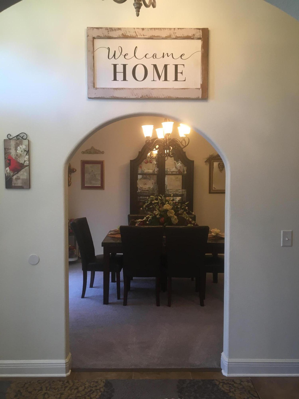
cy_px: 200
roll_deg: -0.4
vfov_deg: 61.7
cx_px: 150
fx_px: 334
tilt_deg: -3.6
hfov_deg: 48.2
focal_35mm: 29
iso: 50
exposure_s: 1/30
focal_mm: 4.15
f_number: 2.2
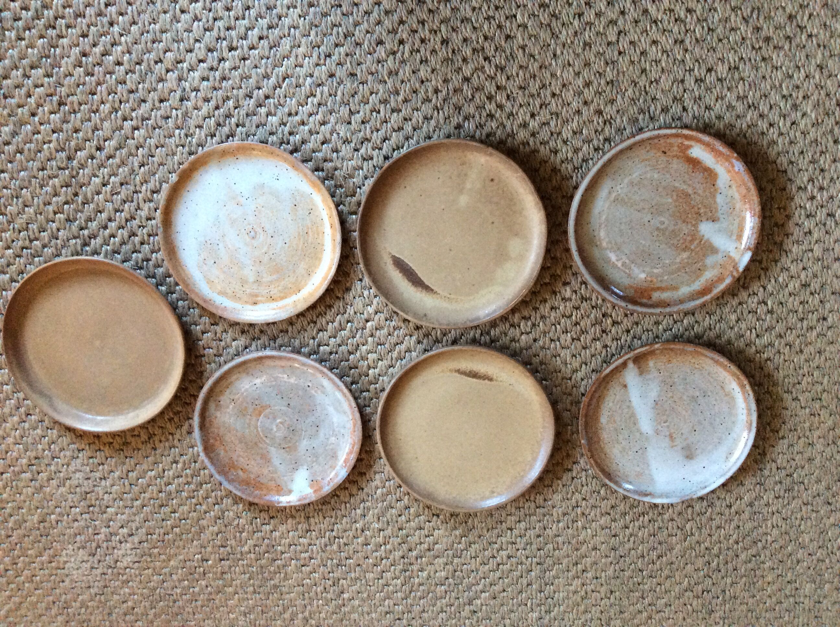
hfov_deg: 56.9
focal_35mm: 32
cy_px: 314
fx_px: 775
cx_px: 420
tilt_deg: -74.8
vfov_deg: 44.1
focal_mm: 3.3
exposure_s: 1/20
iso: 250
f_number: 2.4
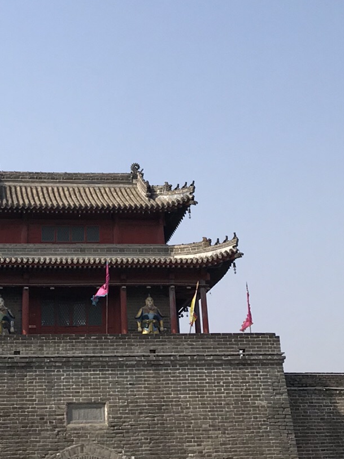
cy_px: 37
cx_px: 143
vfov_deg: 27.1
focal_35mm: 69
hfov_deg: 21.3
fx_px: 914
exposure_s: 1/3195
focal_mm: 3.99
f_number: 1.8
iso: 20
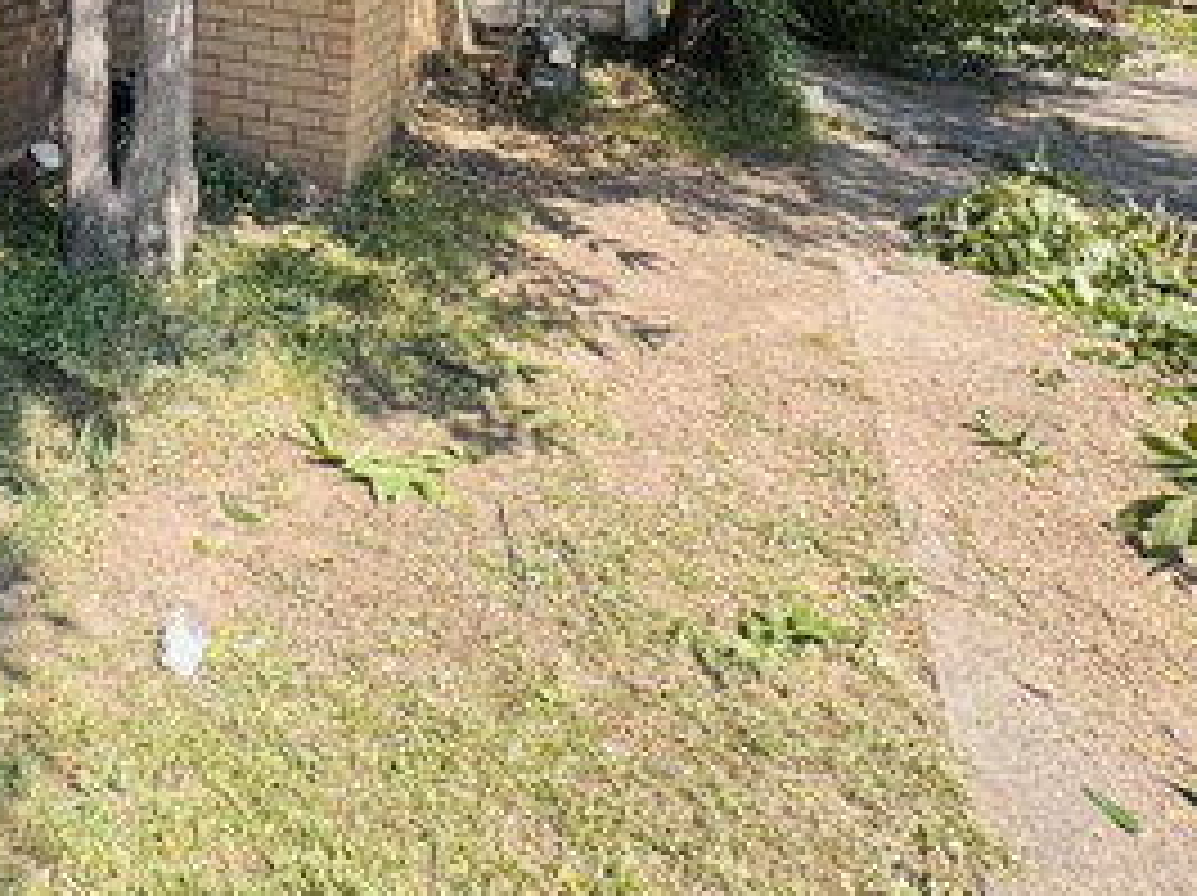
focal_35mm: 36
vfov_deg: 31.9
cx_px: 148
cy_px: -218
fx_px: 1244
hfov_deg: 46.9
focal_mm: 2.22
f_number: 2.2
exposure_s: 1/217
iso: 40
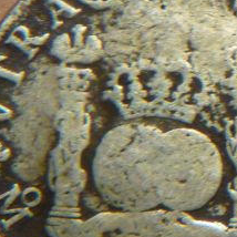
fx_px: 2533
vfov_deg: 5.4
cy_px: 133
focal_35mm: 327
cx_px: 132
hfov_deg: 5.4
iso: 800
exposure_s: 1/40
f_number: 4.8
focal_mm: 27.1
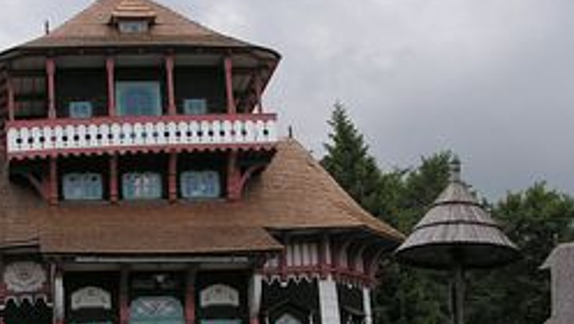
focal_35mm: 71
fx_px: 1082
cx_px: 178
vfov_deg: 16.9
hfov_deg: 29.5
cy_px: 265
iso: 50
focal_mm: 6
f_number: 3.2
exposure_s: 1/500
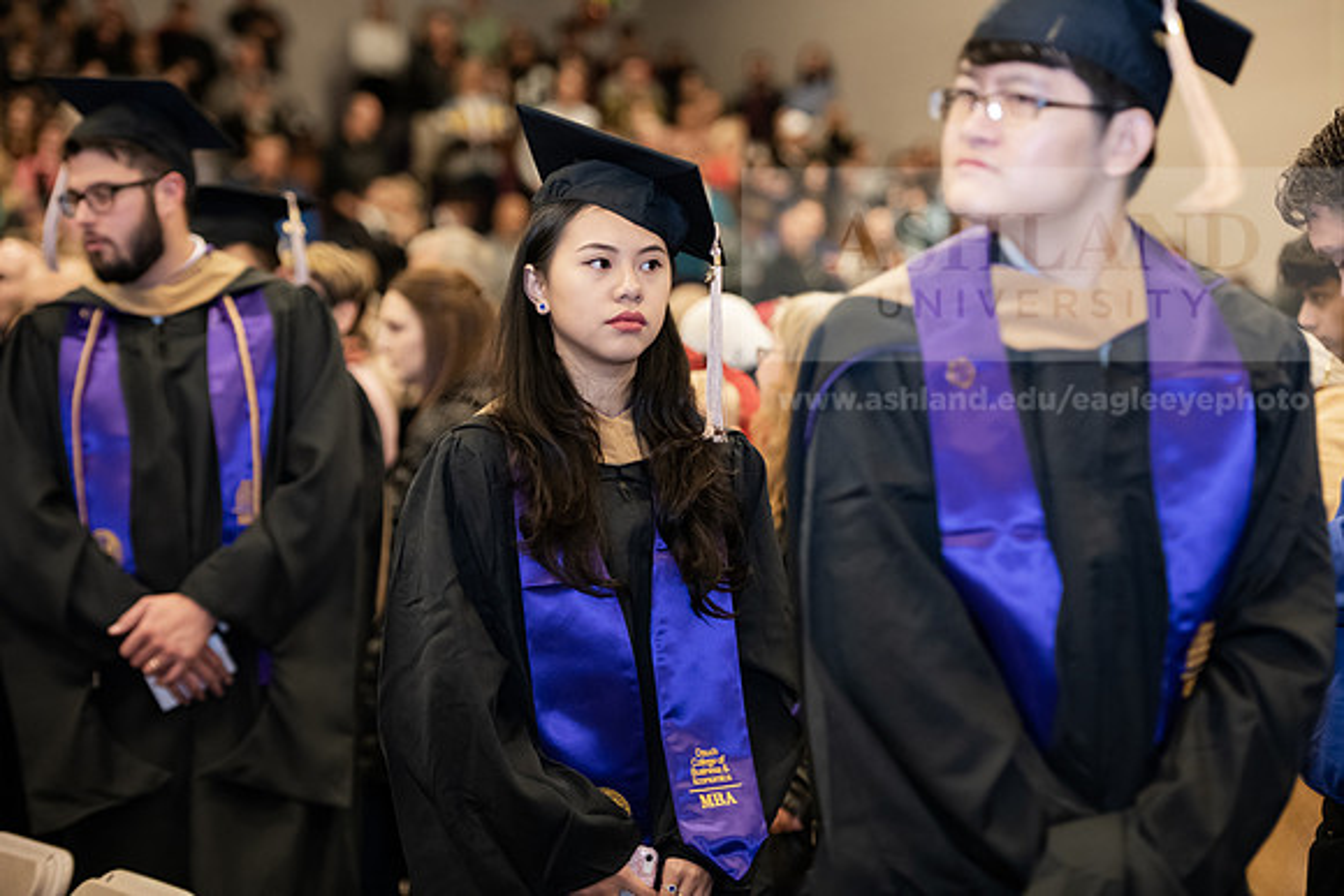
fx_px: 3809
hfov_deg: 20.0
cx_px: 672
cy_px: 448
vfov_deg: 13.4
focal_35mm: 102
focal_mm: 102
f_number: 3.2
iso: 2000
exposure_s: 1/200
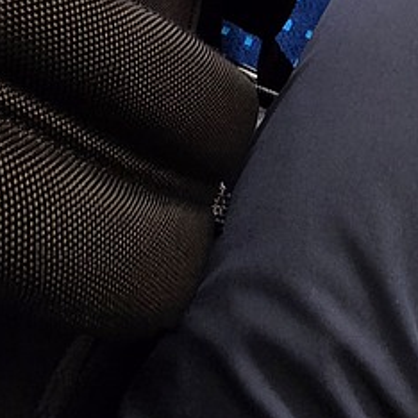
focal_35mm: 51
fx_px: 697
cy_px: -486
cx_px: 330
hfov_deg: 32.5
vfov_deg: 17.5
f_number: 2.2
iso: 125
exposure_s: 1/50
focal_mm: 2.2
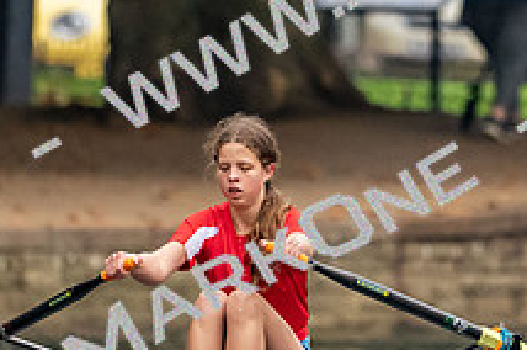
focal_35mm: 1628
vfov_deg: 0.8
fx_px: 23796
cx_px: 404
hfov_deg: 1.3
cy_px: 136
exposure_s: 1/2500
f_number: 4.5
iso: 2500
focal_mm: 400
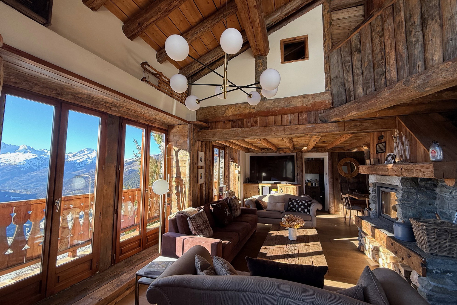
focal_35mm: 15
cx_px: 235
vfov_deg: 77.3
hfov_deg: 100.4
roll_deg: -0.3
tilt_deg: +4.6
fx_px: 190
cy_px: 154
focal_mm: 2.22
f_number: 2.2
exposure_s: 1/99
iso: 64
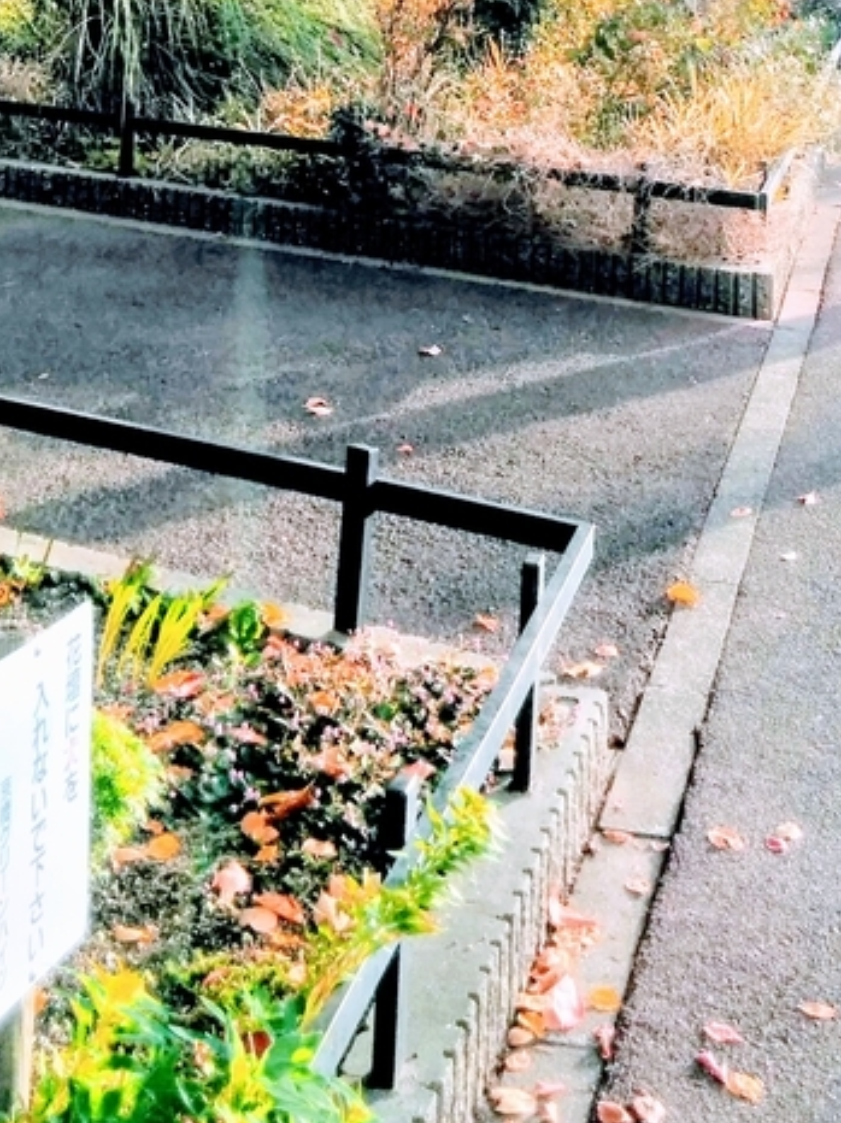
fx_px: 2172
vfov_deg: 25.6
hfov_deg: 21.7
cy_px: -263
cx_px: 627
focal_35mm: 67
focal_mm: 3.46
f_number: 2.2
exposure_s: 1/164
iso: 38
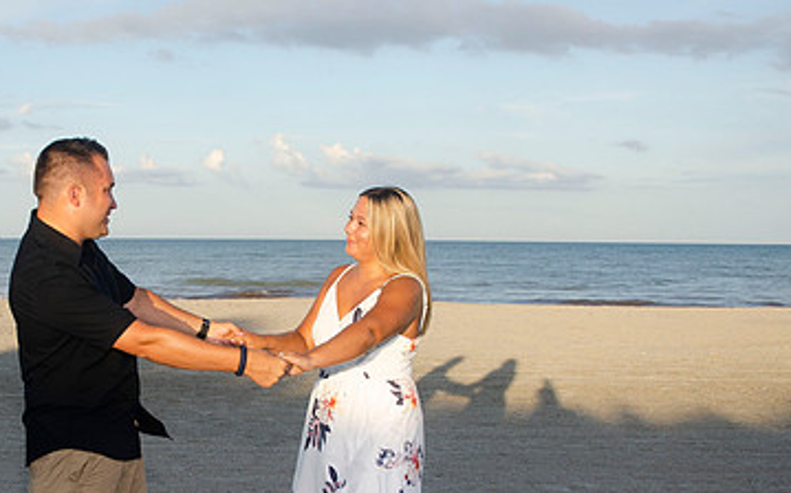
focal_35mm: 60
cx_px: 193
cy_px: 355
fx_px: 1293
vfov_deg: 21.5
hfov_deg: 33.3
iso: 100
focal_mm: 22
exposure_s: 1/250
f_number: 6.3
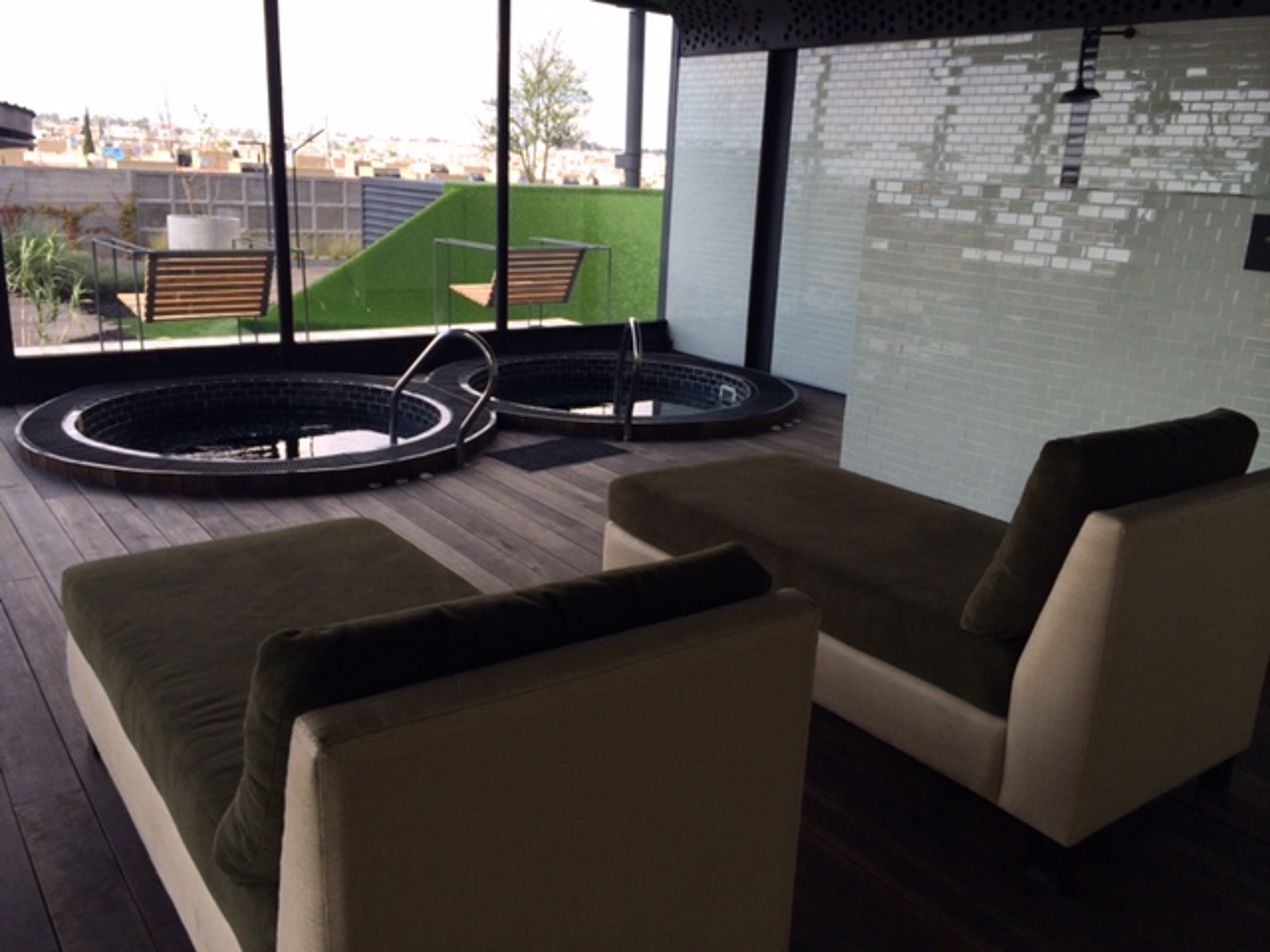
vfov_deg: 46.8
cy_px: 476
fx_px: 1101
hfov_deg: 60.0
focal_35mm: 30
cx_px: 635
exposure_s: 1/402
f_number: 2.2
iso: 32
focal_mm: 4.12
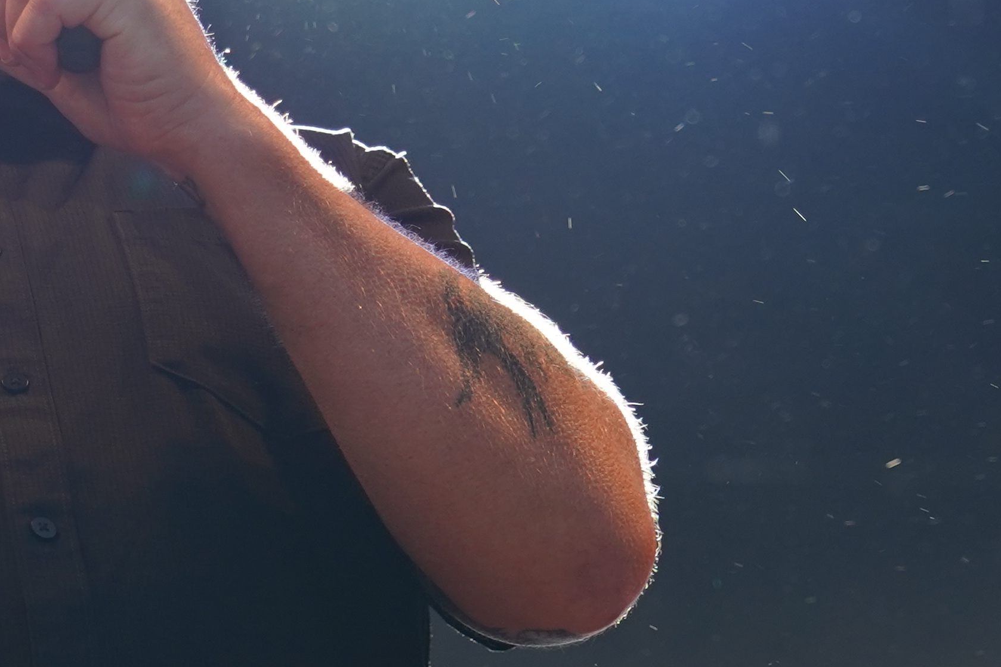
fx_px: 5865
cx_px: 166
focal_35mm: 211
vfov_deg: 6.5
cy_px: 472
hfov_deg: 9.7
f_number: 4
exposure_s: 1/160
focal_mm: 59
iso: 640
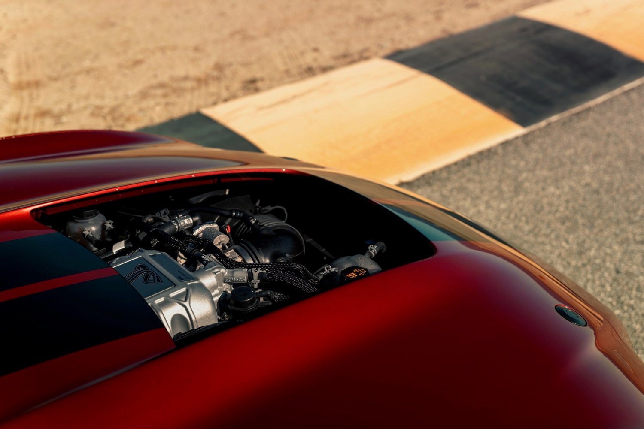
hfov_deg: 38.9
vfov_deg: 26.5
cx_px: 322
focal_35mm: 51
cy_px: 214
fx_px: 912
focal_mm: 51
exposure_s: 1/1250
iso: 160
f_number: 2.8
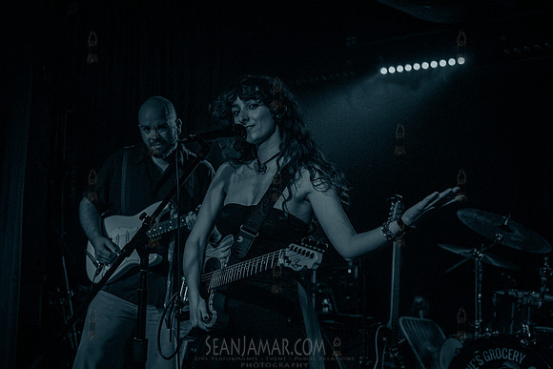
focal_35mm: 45
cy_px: 184
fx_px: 684
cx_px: 276
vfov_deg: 30.2
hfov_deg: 44.0
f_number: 3.2
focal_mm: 39
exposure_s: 1/320
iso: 16000
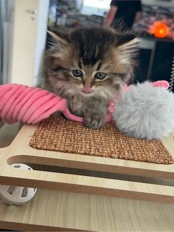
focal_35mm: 48
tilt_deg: -14.0
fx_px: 322
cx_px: 87
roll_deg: -7.0
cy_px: 116
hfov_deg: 30.3
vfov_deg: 39.7
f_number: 1.78
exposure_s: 1/60
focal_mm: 6.76
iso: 100
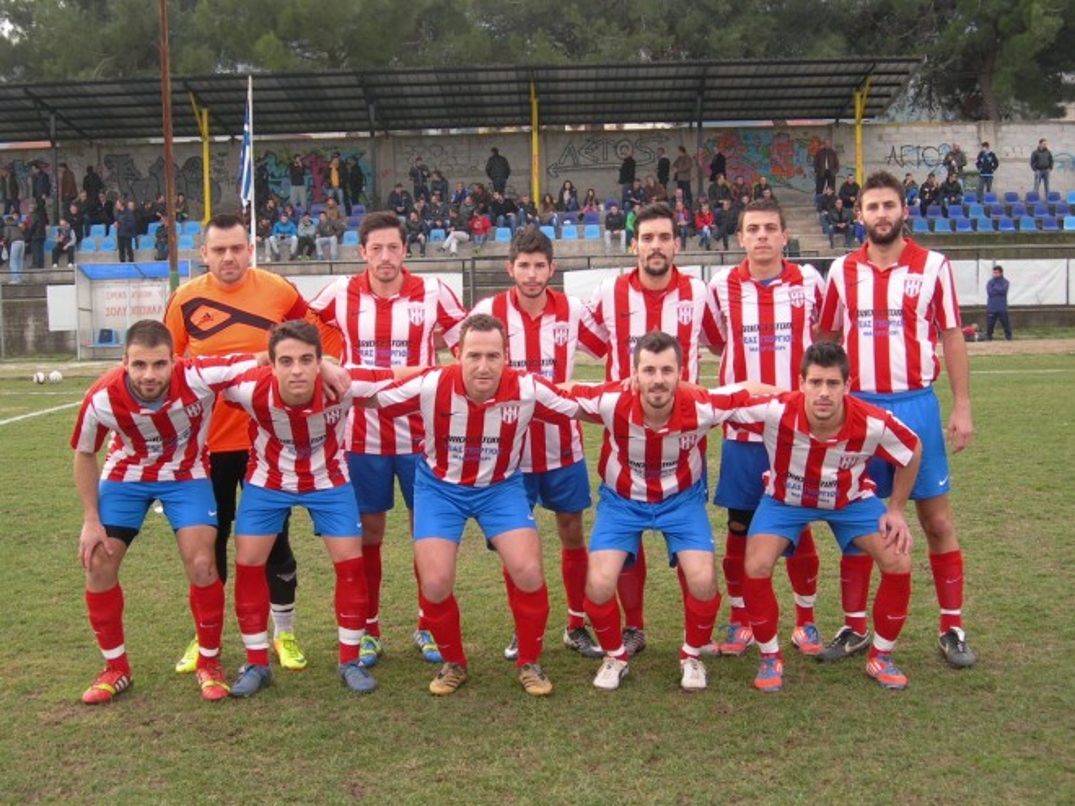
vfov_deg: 28.6
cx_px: 538
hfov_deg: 37.5
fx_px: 1584
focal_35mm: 51
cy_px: 403
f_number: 3.2
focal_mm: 10.6
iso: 50
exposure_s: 1/137
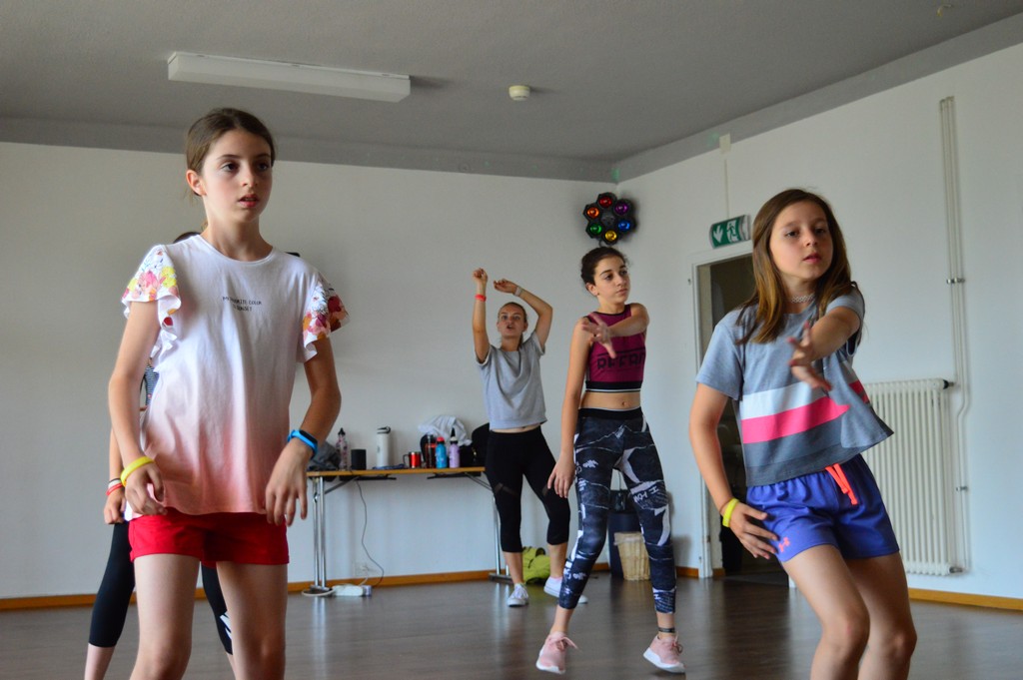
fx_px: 1448
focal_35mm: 51
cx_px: 512
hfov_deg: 38.9
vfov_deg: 26.4
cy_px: 340
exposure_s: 1/320
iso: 1600
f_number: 4.5
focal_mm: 34
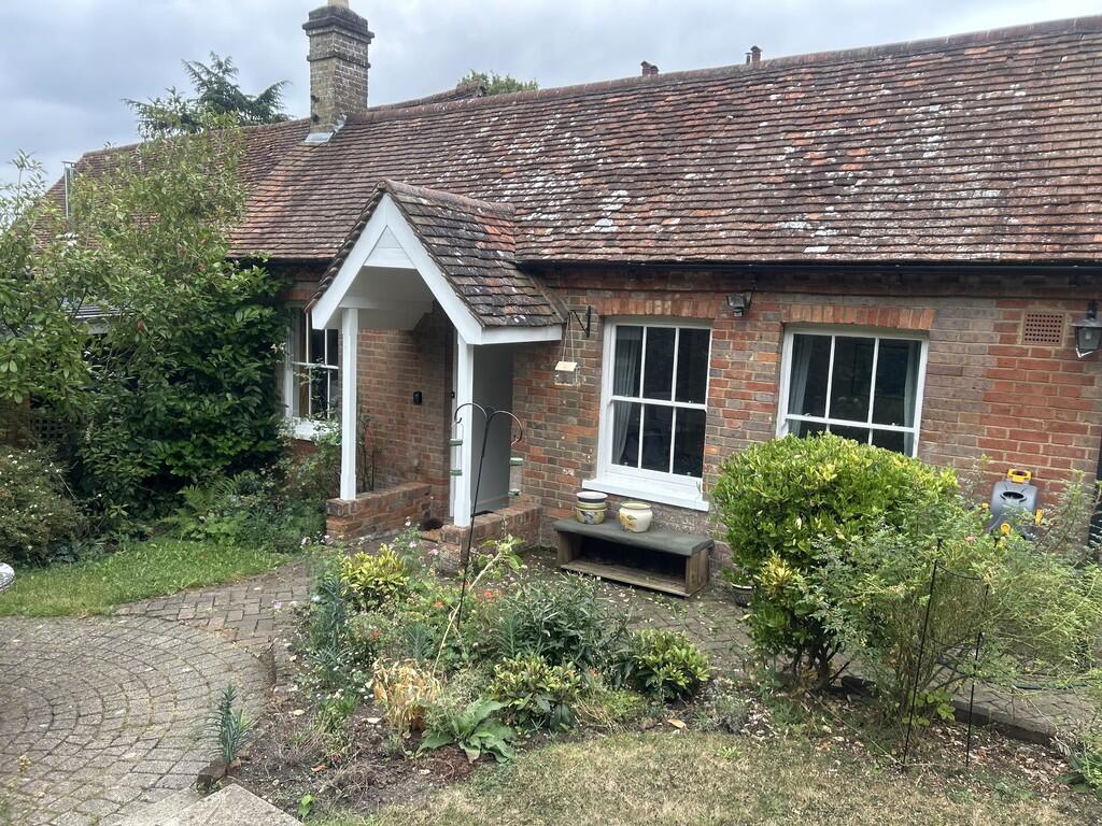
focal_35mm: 26
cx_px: 551
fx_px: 828
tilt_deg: -4.6
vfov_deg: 53.1
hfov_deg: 67.3
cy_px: 413
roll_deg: -2.3
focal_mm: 5.7
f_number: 1.5
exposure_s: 1/533
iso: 50
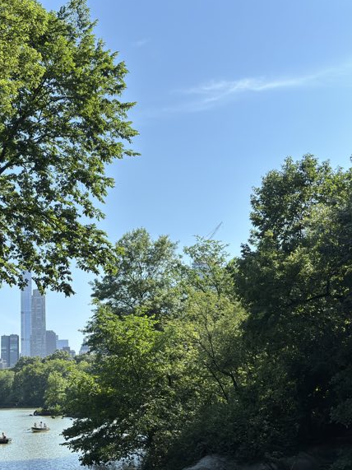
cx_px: 64
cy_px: 261
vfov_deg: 45.7
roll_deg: +2.1
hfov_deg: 33.9
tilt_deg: +13.6
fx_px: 556
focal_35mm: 41
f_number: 1.6
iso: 50
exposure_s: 1/3205
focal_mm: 5.96
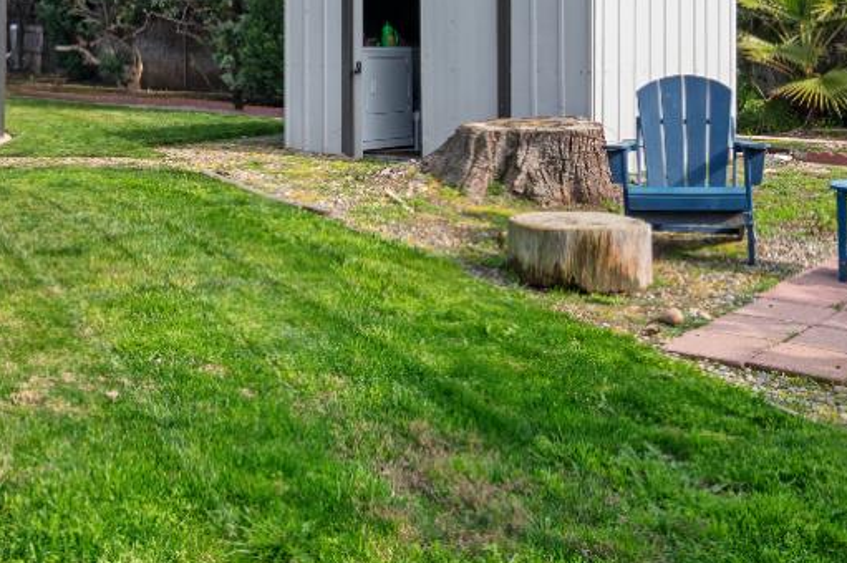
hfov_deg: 40.2
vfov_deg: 26.4
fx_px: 1105
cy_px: -55
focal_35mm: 47
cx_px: 166
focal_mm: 16
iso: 250
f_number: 9
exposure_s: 1/125
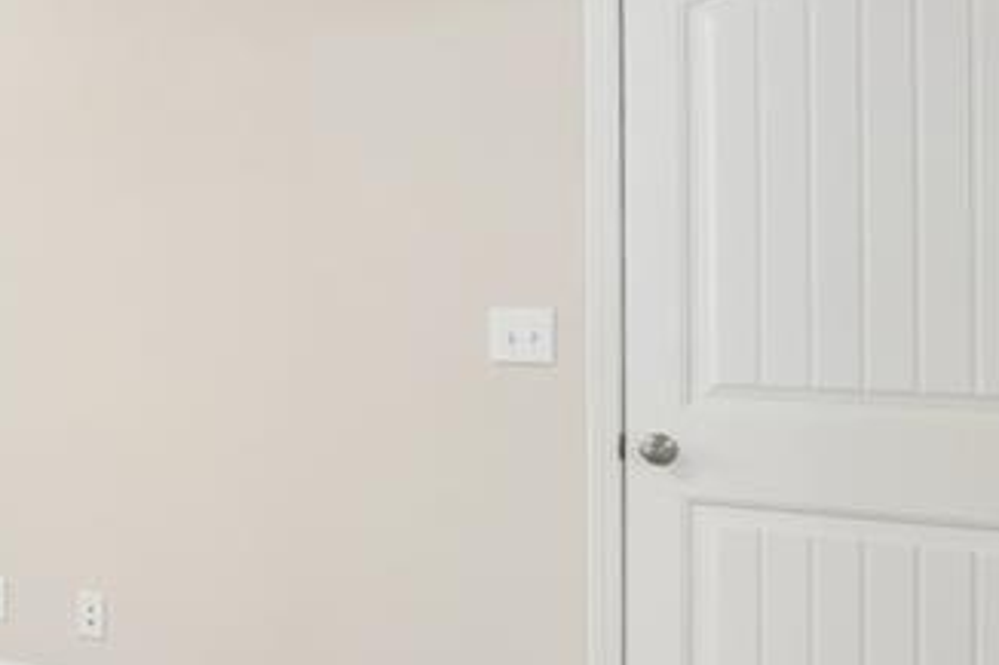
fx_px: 1220
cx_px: -178
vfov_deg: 30.5
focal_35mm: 44
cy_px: 296
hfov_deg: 35.7
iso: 320
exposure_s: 1/20
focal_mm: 14
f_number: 8
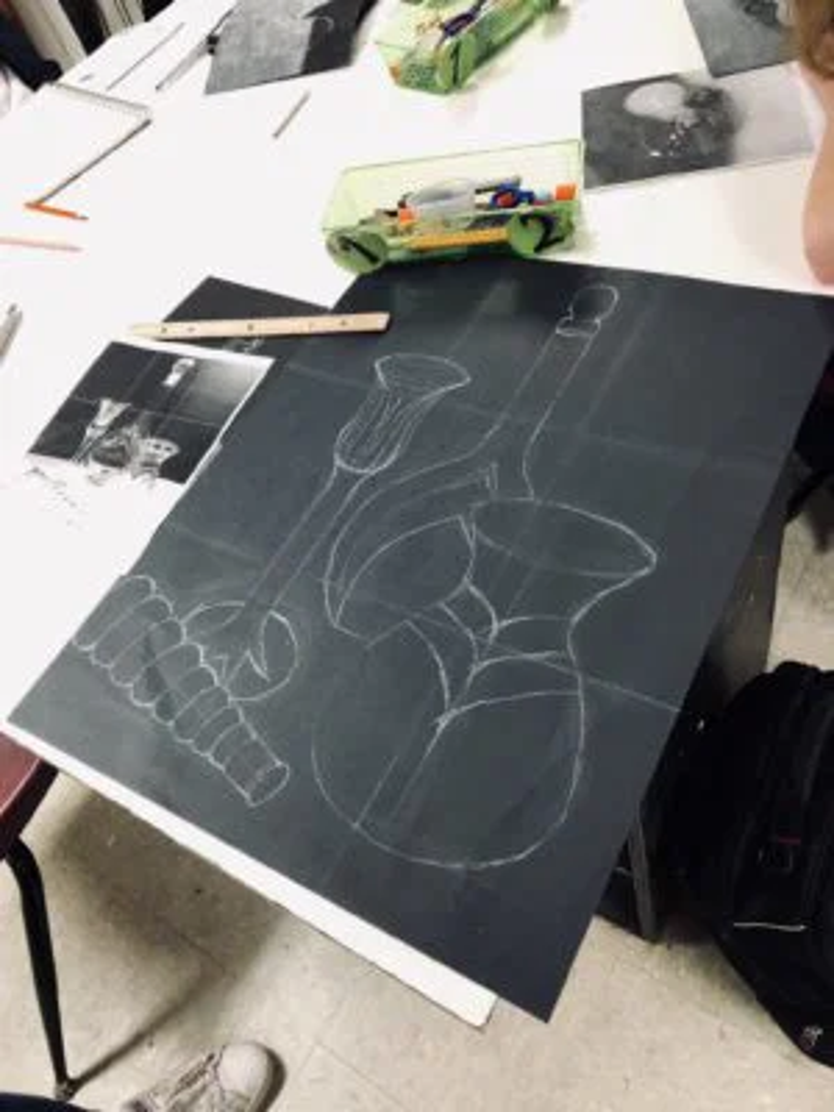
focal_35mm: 28
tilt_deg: -50.4
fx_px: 899
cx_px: 417
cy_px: 556
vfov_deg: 63.4
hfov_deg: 49.7
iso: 40
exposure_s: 1/17
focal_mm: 3.99
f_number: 1.8
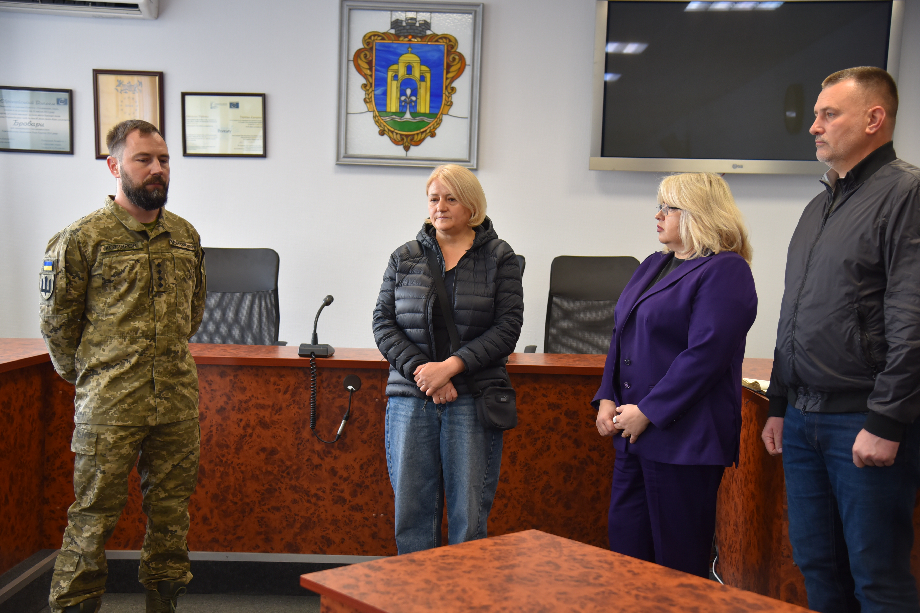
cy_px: 306
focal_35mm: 44
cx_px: 460
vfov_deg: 30.5
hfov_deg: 44.5
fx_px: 1124
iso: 800
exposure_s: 1/60
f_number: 4
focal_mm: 44
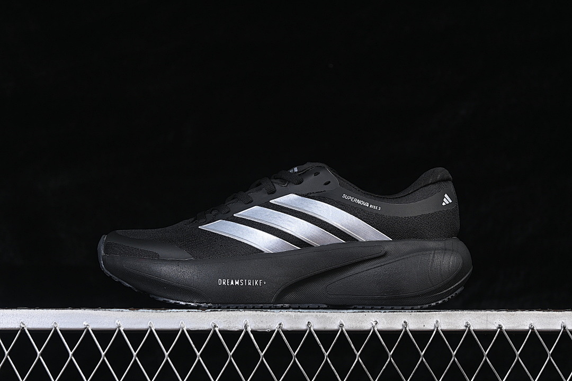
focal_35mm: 75
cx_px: 286
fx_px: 1192
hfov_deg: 27.0
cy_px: 190
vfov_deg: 18.2
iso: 160
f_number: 6.3
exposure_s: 1/60
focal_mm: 50
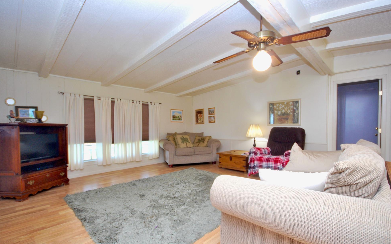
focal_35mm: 16
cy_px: 128
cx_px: 190
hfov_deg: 97.8
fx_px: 170
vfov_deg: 71.2
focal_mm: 10
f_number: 4
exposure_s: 1/25
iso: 400
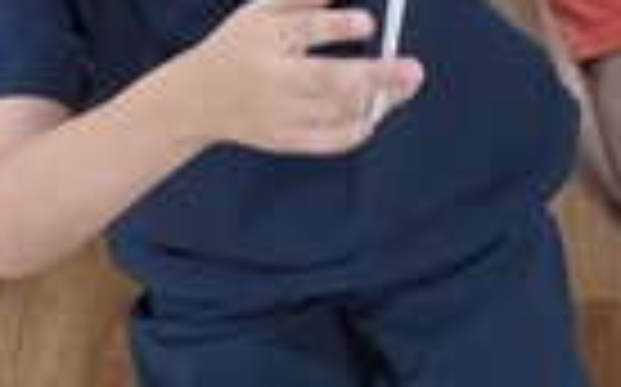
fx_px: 1995
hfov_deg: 17.6
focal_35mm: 118
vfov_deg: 10.9
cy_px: -36
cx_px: 155
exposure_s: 1/120
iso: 320
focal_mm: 6.3
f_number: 1.7
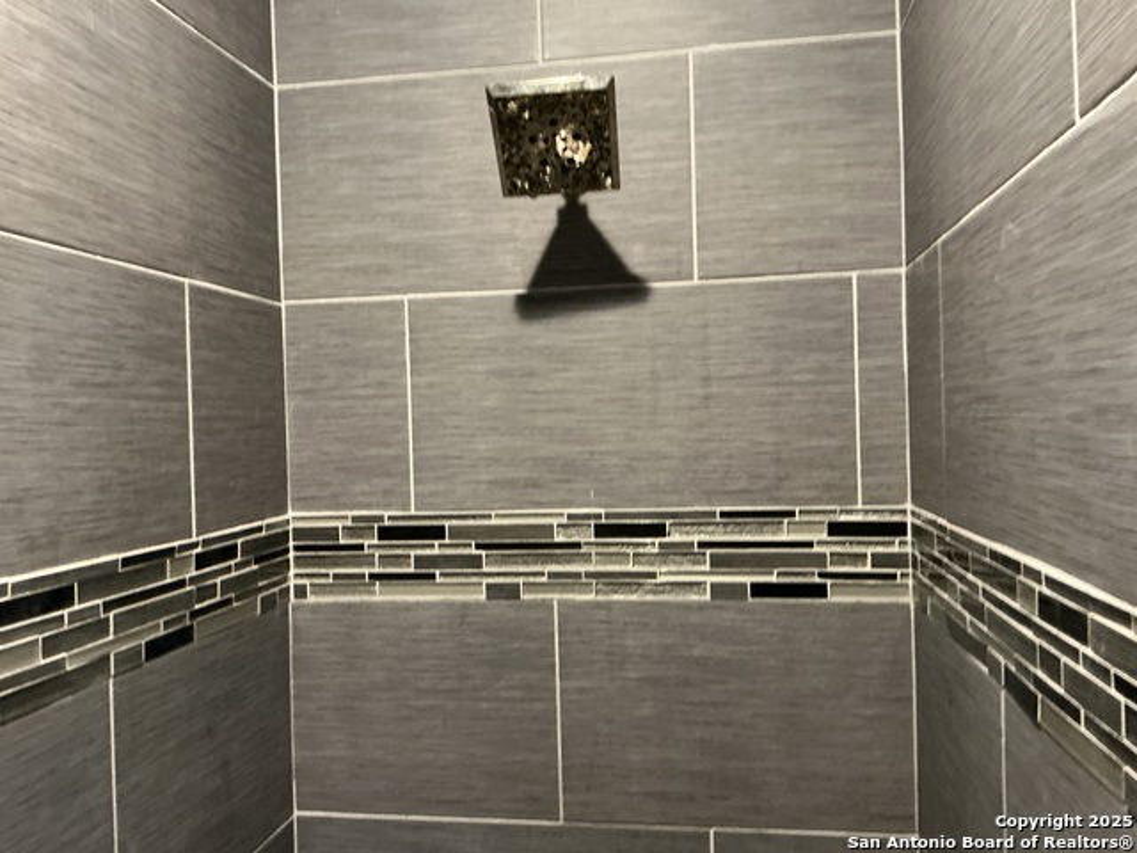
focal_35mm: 29
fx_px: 953
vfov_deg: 48.2
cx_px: 568
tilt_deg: -0.2
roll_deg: +0.6
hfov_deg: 61.7
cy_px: 426
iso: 320
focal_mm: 3
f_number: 1.8
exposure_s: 1/30
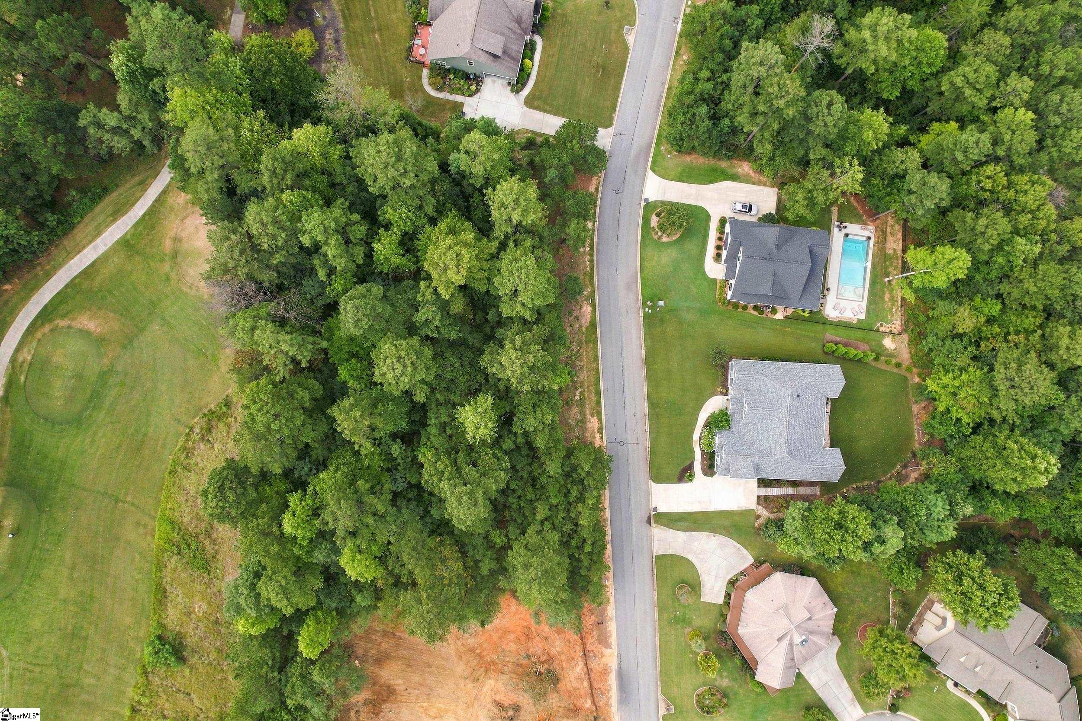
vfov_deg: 57.2
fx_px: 661
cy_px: 360
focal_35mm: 22
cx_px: 541
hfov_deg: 78.6
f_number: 2.8
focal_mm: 8.4
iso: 100
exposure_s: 1/60
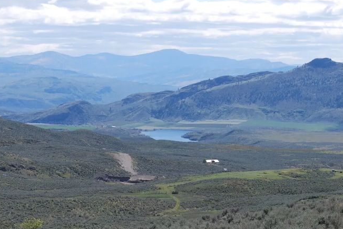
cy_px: 139
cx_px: 163
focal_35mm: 130
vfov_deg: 10.6
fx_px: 1237
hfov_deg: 15.8
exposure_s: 1/250
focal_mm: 55
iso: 100
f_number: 8
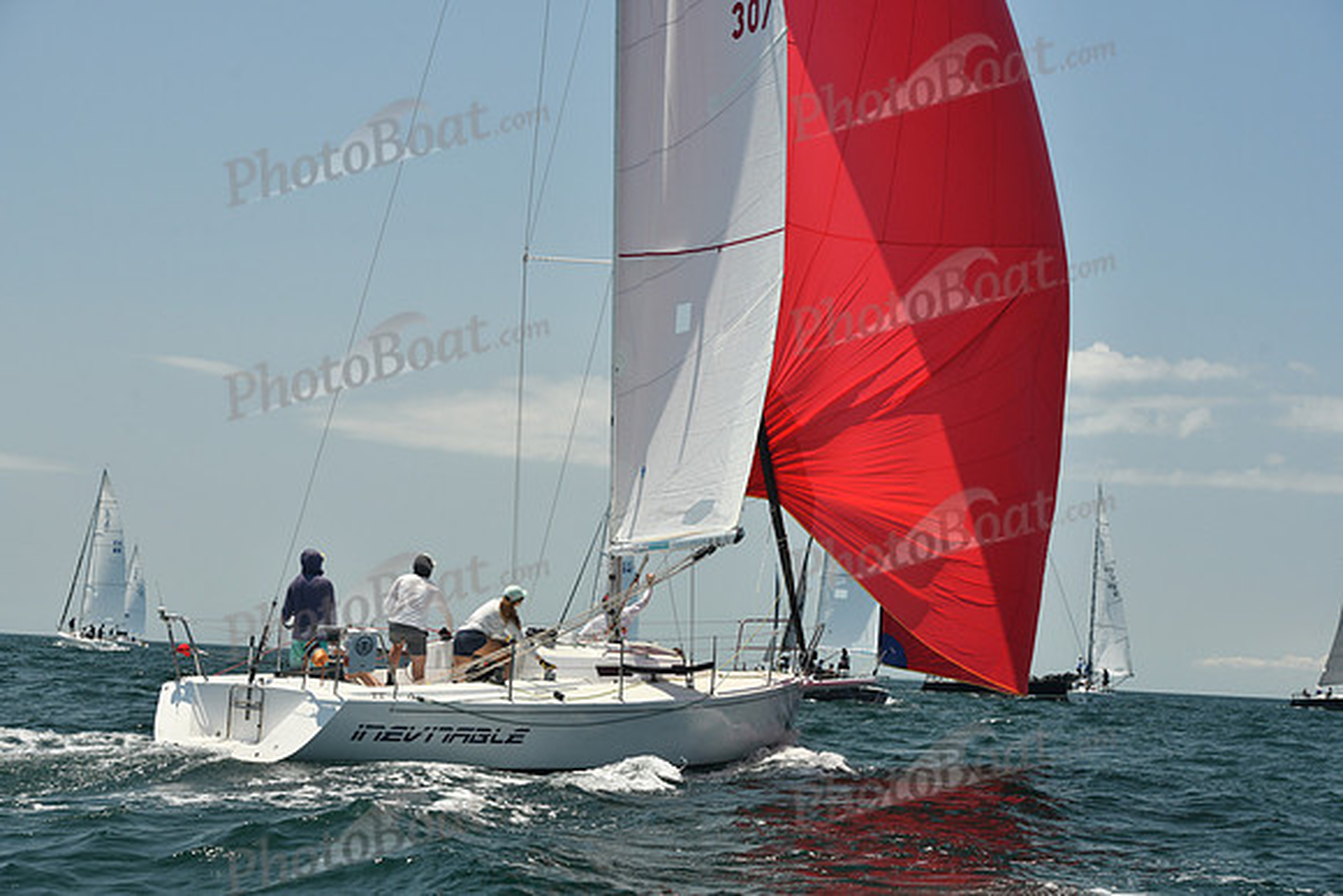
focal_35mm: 70
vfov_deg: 19.5
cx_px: 672
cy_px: 448
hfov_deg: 28.8
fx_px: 2612
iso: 320
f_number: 8
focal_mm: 70
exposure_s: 1/640
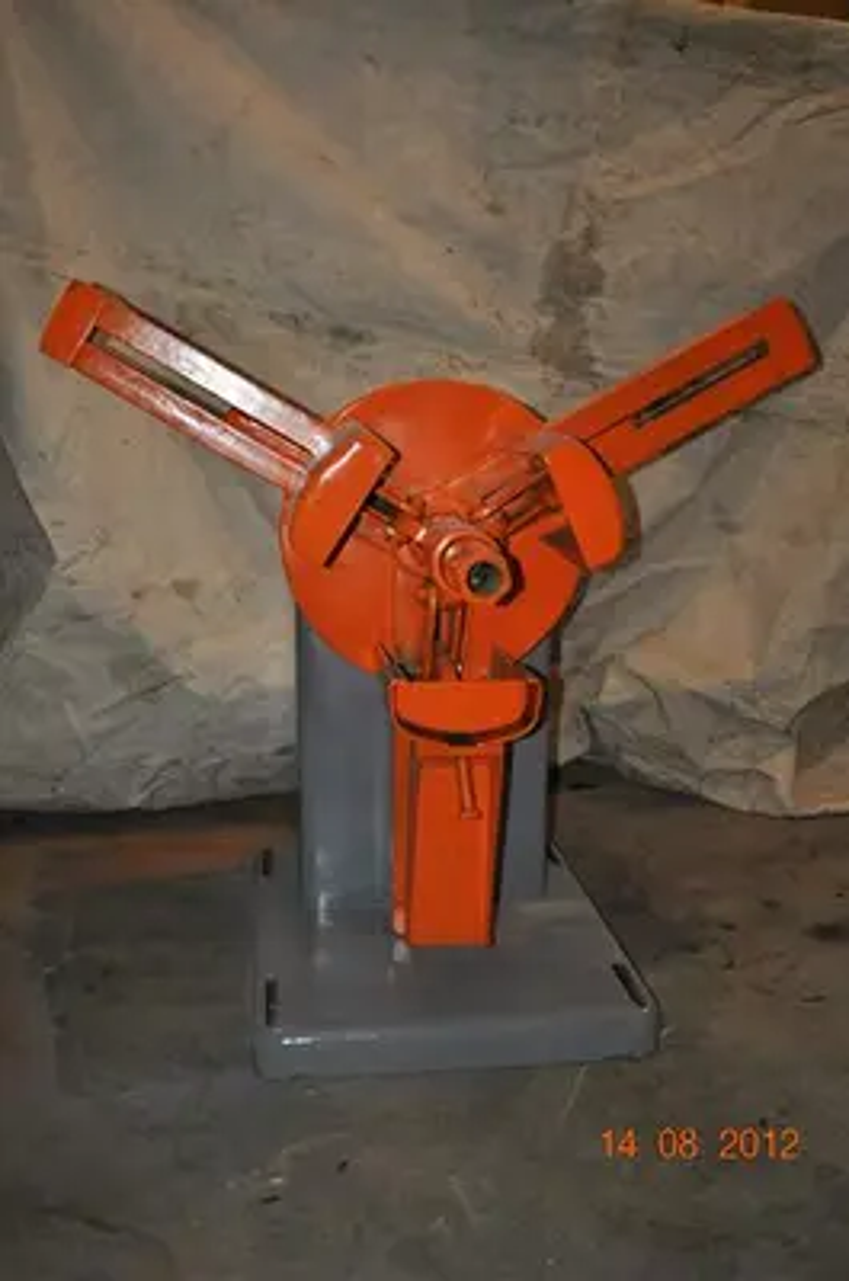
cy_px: 640
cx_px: 424
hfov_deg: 36.7
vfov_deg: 53.2
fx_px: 1279
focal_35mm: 36
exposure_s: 1/60
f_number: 4
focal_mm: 24
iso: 800
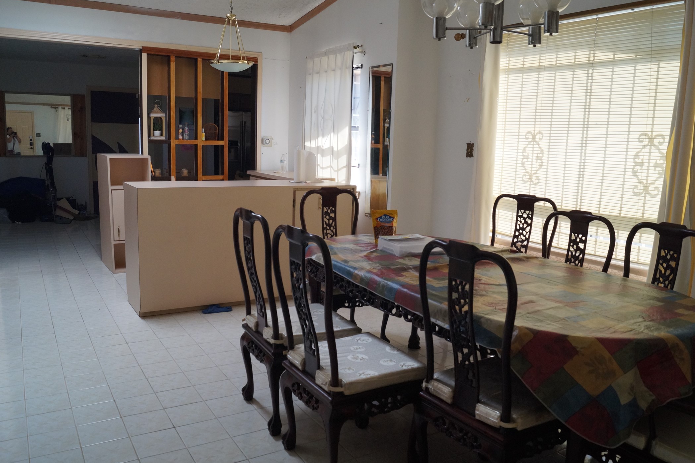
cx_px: 355
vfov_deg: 46.4
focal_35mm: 28
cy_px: 232
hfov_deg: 65.5
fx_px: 541
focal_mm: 18
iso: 800
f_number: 6.3
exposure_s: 1/160
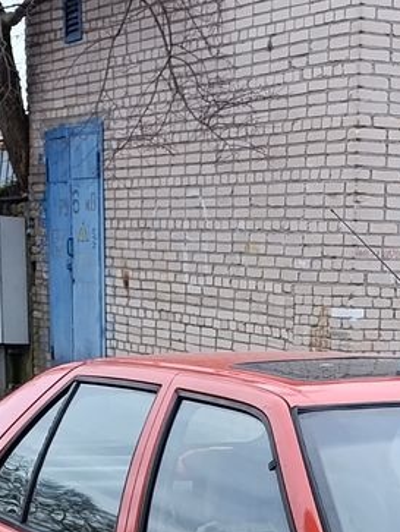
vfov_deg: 17.3
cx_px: 292
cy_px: 816
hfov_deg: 14.6
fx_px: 1553
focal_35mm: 101
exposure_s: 1/100
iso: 100
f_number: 1.6
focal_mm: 6.14
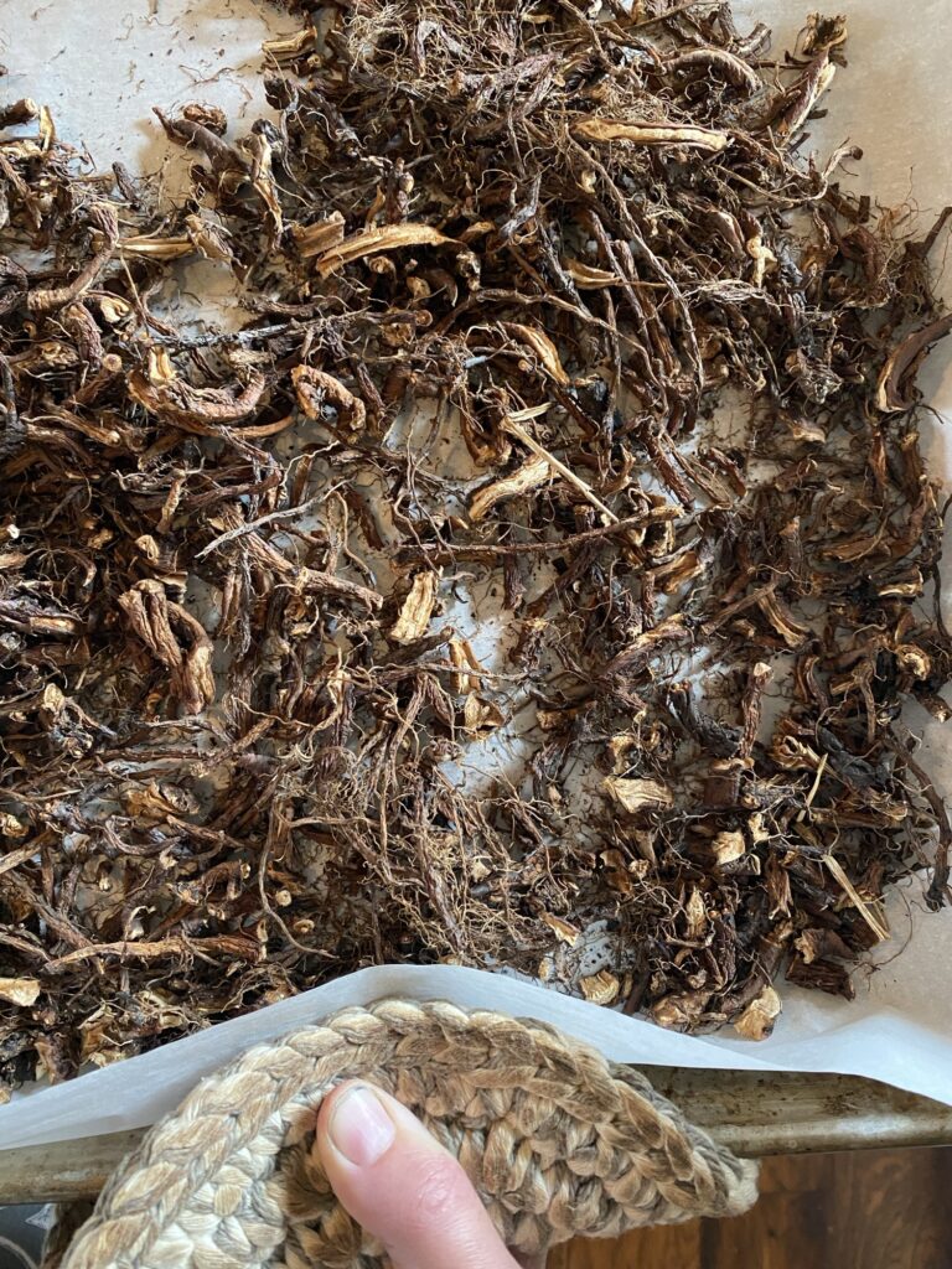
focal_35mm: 26
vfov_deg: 67.3
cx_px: 476
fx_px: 953
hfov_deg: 53.1
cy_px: 634
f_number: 1.8
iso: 500
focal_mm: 4.25
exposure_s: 1/60
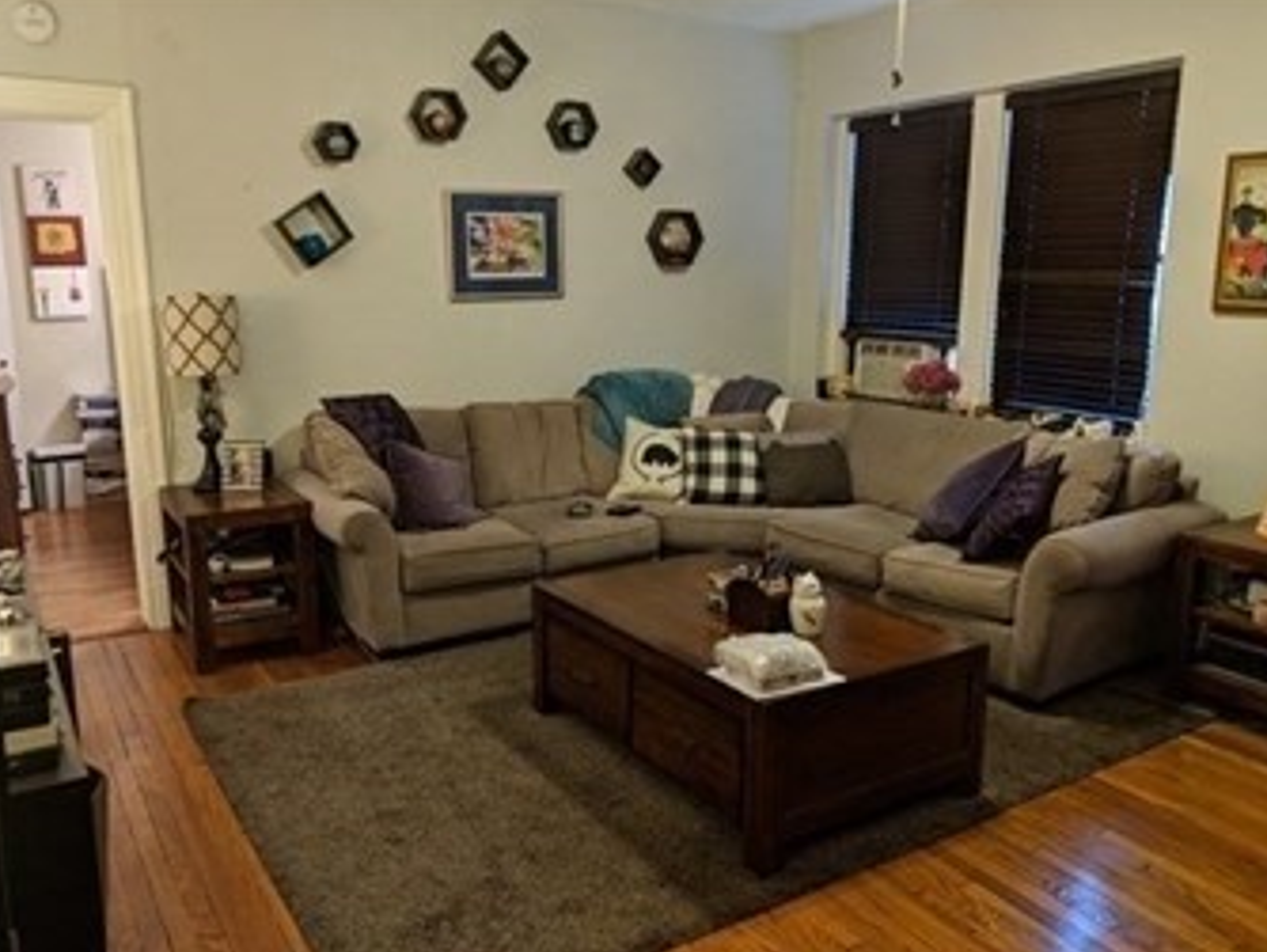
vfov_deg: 49.8
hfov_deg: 63.4
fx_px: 1026
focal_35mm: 28
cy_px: 478
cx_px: 622
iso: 400
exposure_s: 1/40.1
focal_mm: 4.44
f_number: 1.8
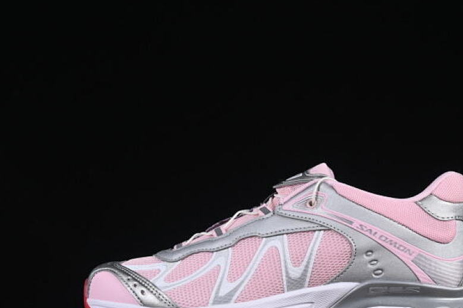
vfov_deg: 13.1
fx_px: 1337
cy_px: 212
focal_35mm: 104
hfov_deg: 19.6
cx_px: 292
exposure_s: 1/80
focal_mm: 50
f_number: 8
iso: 160
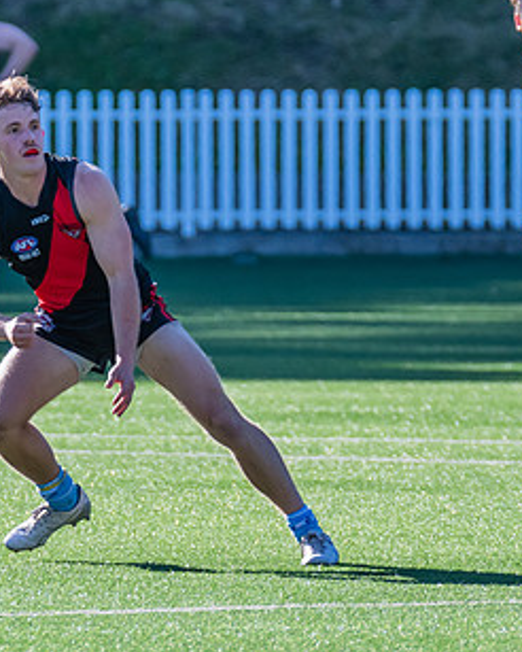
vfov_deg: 1.8
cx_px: 82
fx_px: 21164
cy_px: 210
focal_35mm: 1097
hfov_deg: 1.4
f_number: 7.1
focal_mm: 410
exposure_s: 1/1250
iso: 800
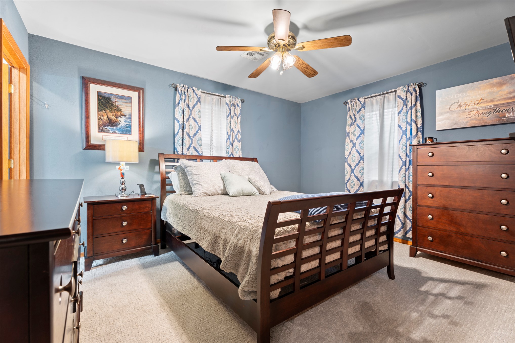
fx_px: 229
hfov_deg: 96.7
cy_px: 172
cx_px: 258
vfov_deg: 73.7
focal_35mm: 16
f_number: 8
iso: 200
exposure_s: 13
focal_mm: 16
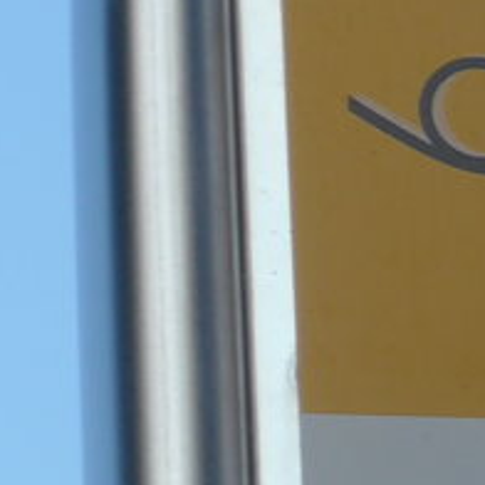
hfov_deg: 2.3
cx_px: 1267
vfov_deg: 2.3
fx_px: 12000
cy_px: 532
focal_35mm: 757
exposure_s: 1/100
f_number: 5.4
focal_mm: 27.3
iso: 80
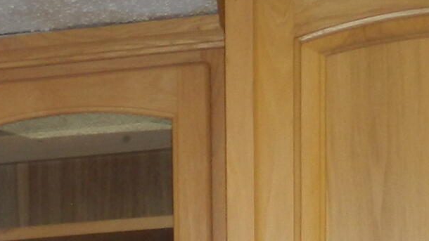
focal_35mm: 134
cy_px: 683
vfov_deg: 8.0
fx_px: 1524
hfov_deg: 15.6
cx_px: -34
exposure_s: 1/30
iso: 80
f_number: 3.1
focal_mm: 4.5
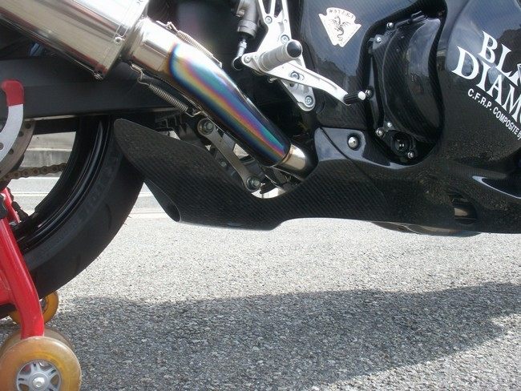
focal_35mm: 37
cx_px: 260
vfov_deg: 38.7
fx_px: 557
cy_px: 196
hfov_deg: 50.1
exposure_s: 1/80
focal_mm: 7.7
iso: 50
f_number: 7.1
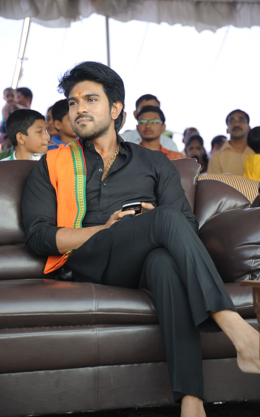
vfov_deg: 17.0
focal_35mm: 123
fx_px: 1394
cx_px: 126
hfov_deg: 10.7
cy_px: 208
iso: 640
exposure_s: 1/125
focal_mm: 120
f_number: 5.6
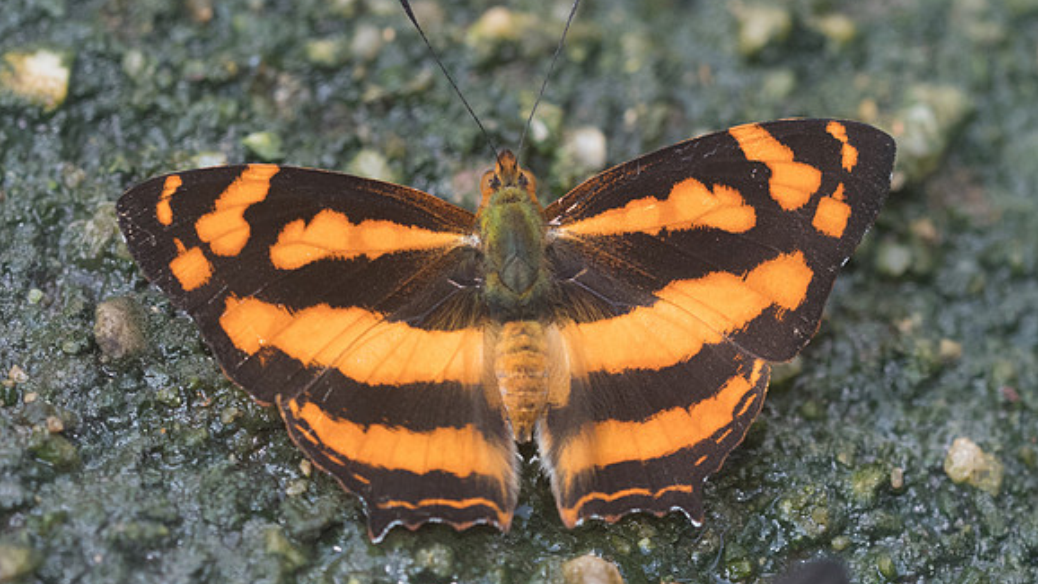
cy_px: 283
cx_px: 459
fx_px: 11449
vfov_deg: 2.9
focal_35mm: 416
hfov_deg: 5.2
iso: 1000
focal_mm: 150
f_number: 5
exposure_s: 1/320
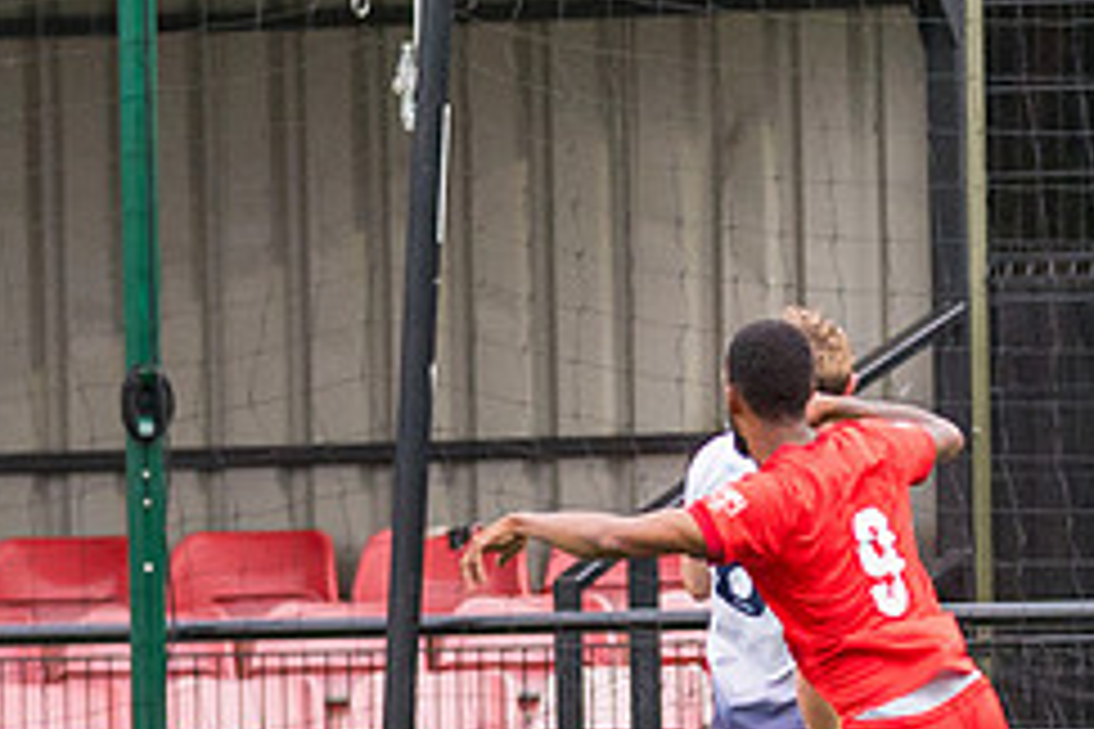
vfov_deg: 1.0
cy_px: 788
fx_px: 40627
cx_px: -42
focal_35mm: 1337
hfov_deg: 1.5
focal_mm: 300
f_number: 2.8
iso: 1600
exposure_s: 1/1600
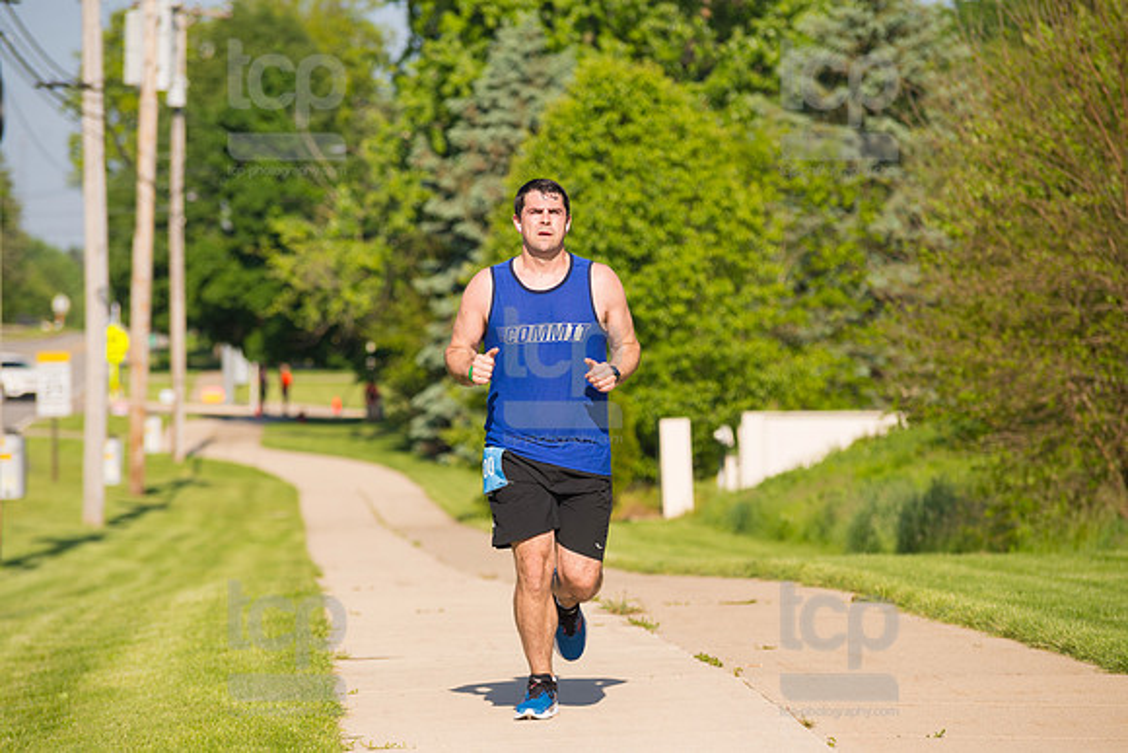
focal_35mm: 185
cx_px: 564
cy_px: 376
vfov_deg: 7.4
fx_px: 5798
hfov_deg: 11.1
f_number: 5.6
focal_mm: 185
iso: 400
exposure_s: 1/2000
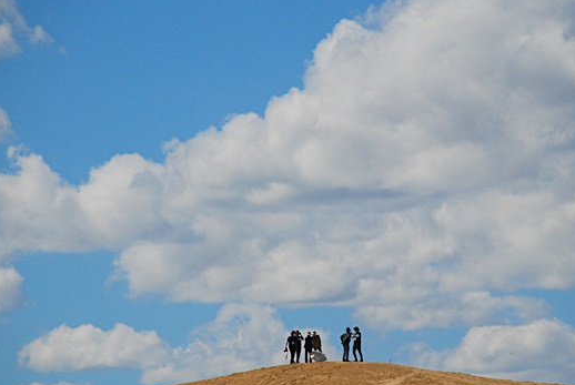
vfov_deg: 4.4
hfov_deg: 6.6
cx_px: 332
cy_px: 224
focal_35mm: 313
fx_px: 5003
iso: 400
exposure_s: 1/4000
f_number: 6.3
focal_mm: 135
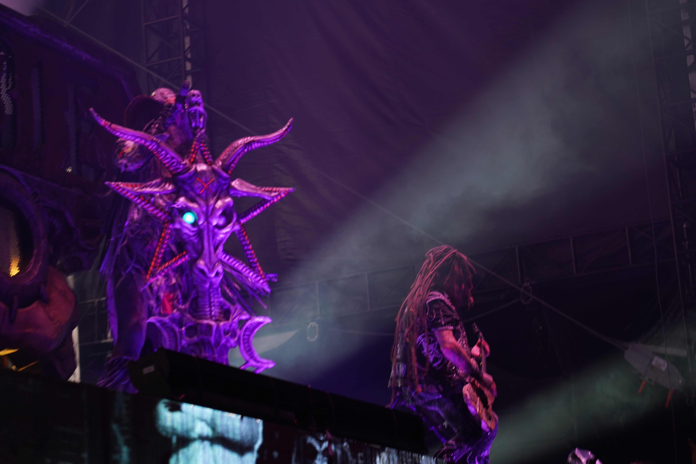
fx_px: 1837
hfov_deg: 21.5
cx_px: 348
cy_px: 232
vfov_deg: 14.4
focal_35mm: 95
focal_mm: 95
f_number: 4
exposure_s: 1/125
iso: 320
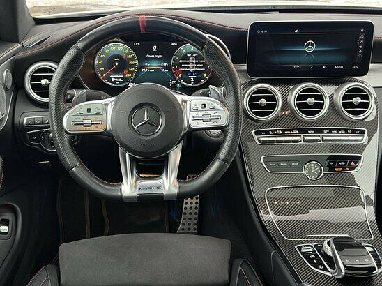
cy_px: 143
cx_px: 191
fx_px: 529
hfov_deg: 39.7
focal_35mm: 48
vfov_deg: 30.2
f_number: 1.78
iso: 250
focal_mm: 6.76
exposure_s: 1/60
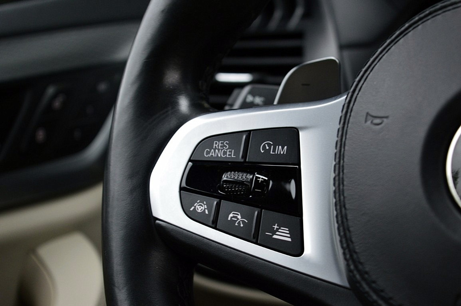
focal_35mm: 82
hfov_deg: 24.6
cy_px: 153
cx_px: 230
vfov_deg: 16.5
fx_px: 1055
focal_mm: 55
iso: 800
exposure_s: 1/60
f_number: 5.6
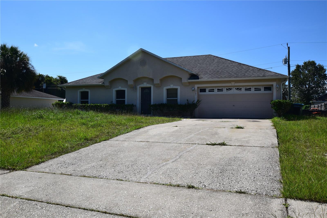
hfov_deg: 61.9
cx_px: 164
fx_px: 272
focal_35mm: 30
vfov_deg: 43.6
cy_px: 109
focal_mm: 20
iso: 360
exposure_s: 1/500
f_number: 11
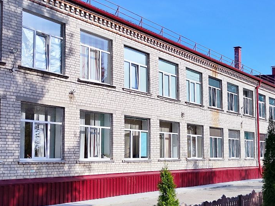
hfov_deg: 47.7
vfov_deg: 36.7
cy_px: 123
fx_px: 310
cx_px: 157
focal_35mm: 39
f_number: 1.69
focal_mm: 7.01
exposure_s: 1/669
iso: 50
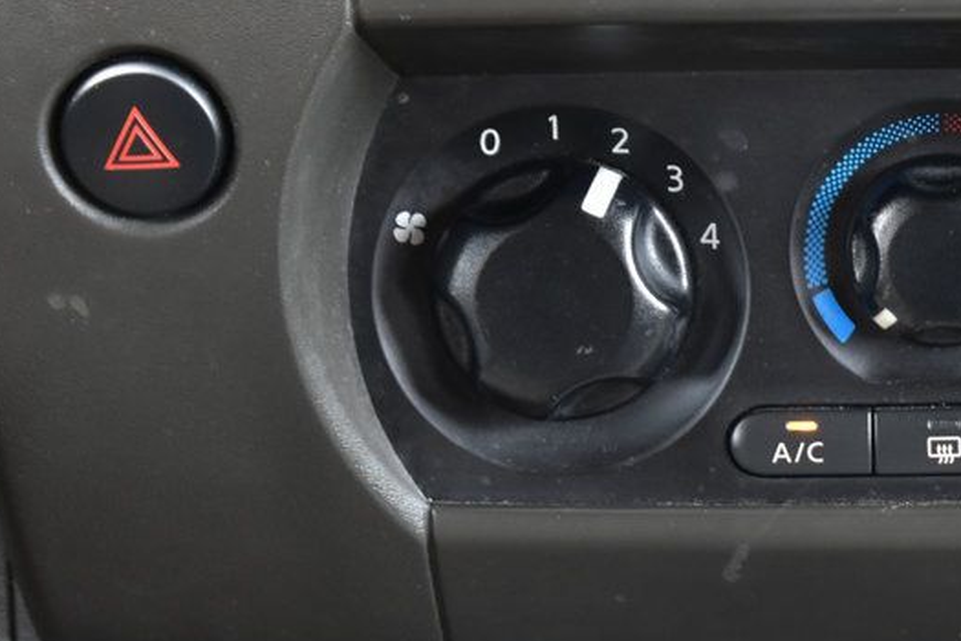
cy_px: 284
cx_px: 882
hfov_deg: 12.7
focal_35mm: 161
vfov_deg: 8.5
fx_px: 4297
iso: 1000
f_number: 6.3
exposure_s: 1/15
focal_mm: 55
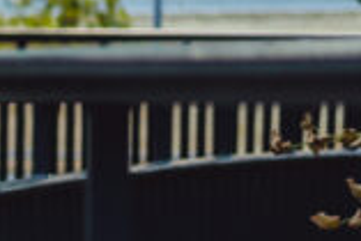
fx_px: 3593
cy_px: 265
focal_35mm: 358
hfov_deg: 5.4
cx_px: -669
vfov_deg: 3.8
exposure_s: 1/250
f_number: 1.8
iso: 100
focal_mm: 55
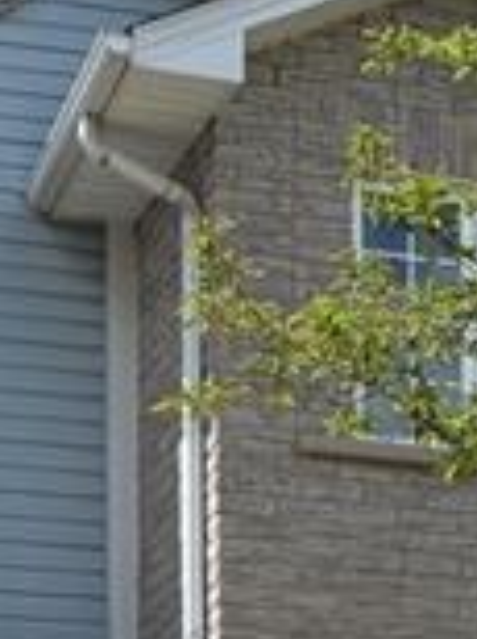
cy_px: 1041
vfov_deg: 14.0
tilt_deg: +5.7
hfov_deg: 11.4
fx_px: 2395
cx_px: 158
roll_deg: +0.6
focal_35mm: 130
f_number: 1.6
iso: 50
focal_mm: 5.96
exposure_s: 1/4329
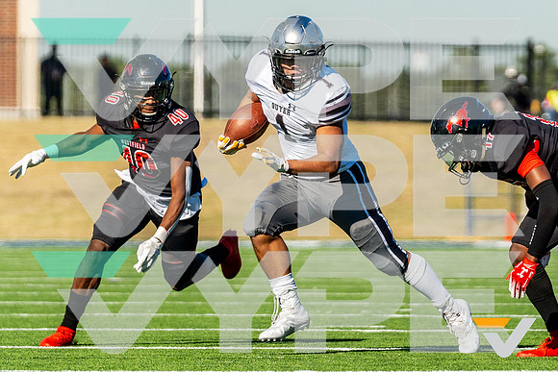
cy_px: 111
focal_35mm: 440
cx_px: 427
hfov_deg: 4.7
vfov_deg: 3.1
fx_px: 6828
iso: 400
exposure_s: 1/3200
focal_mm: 194
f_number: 3.2
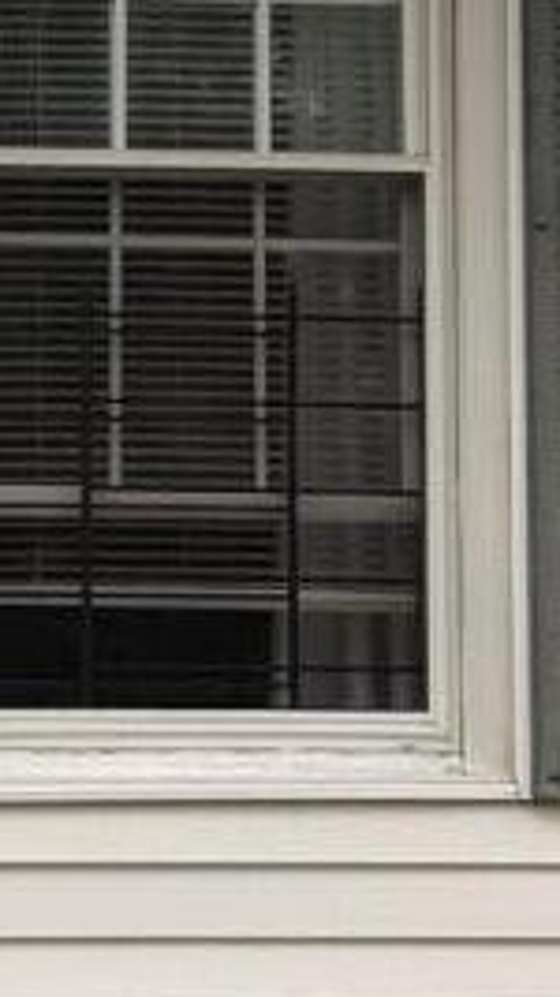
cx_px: -11
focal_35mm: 196
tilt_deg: +10.6
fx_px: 5179
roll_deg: +0.7
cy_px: -568
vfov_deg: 10.6
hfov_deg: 6.2
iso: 80
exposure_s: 1/2232
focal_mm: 6.76
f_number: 1.78
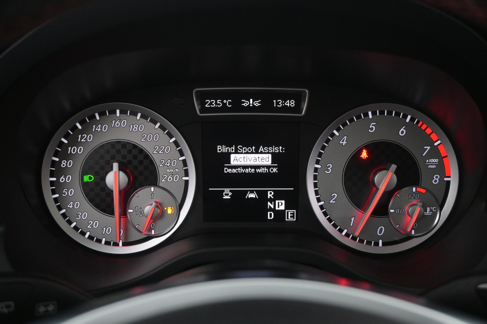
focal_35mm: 38
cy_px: 162
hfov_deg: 51.3
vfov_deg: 35.5
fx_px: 507
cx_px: 244
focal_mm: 25
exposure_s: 1/40
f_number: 4.2
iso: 2800
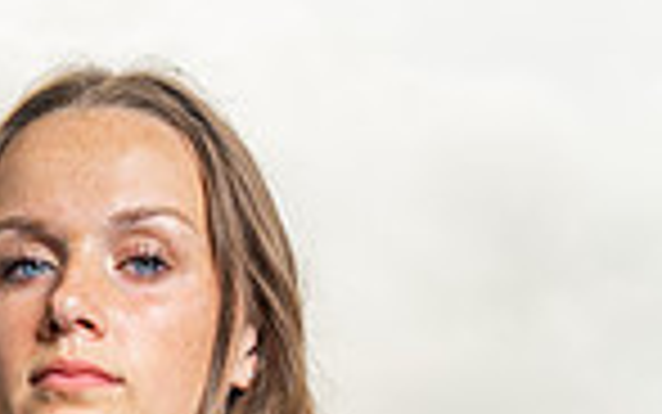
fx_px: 3104
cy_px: 958
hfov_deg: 12.1
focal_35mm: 172
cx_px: 59
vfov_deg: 7.2
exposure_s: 1/250
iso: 125
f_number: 8
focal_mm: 55
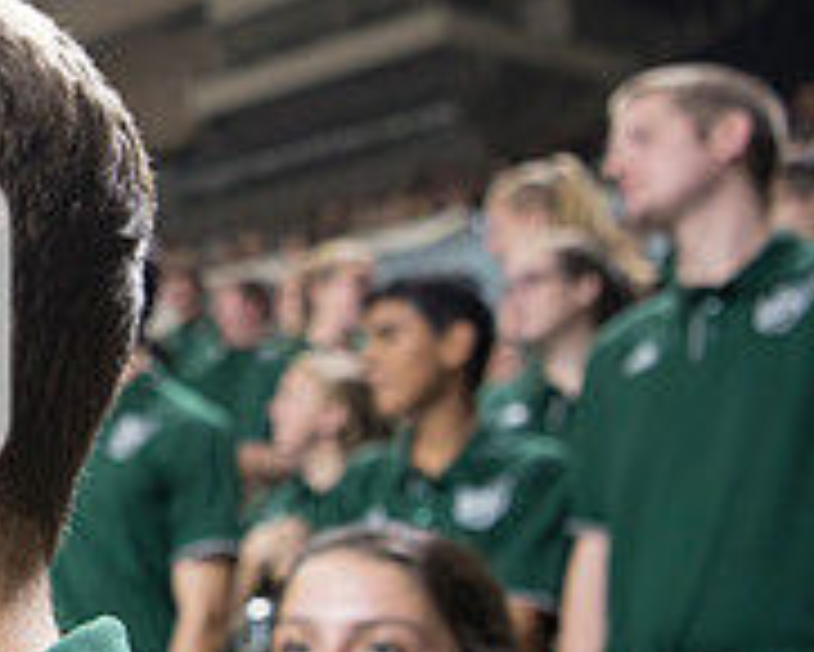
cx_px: -328
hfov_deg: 22.6
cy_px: 366
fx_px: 1736
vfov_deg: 21.3
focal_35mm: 72
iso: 2000
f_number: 2.8
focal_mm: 24
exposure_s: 1/200
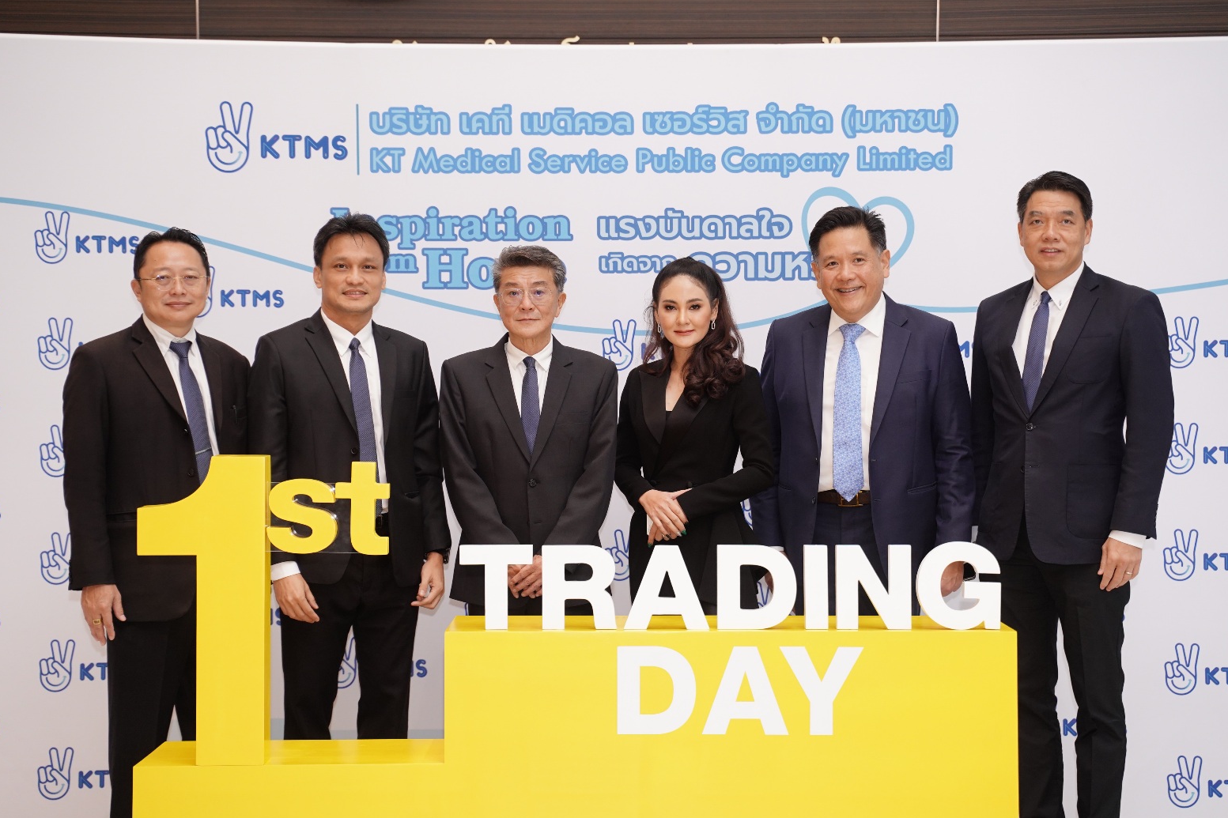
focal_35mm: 76
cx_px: 618
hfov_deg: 26.7
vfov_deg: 17.9
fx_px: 2592
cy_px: 414
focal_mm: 75
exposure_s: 1/161
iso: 1250
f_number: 4
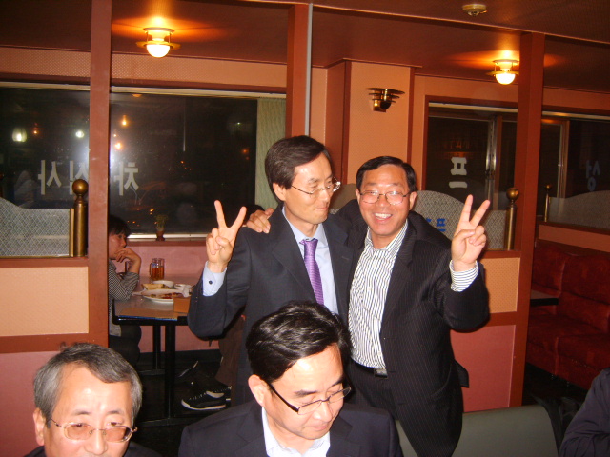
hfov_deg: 52.6
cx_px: 305
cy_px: 228
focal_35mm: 35
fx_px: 617
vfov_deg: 40.7
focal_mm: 7.4
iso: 139
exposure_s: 1/30
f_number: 2.8
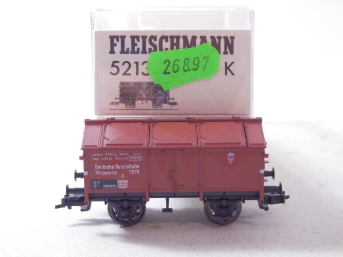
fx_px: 654
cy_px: 128
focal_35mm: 66
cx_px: 172
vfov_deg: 22.3
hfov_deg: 29.4
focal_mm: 11.9
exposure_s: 1/160
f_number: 4.4
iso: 1600
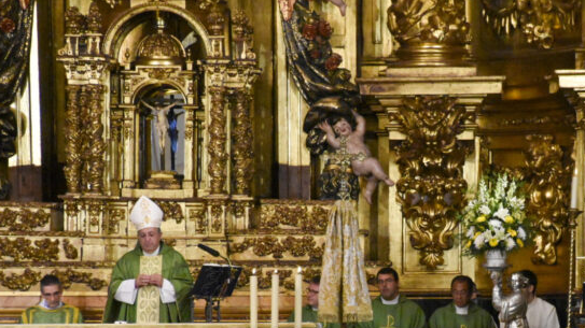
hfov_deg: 7.8
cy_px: 265
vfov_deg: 4.4
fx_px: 4307
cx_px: 409
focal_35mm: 278
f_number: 6
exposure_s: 1/800
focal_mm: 125
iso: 8000
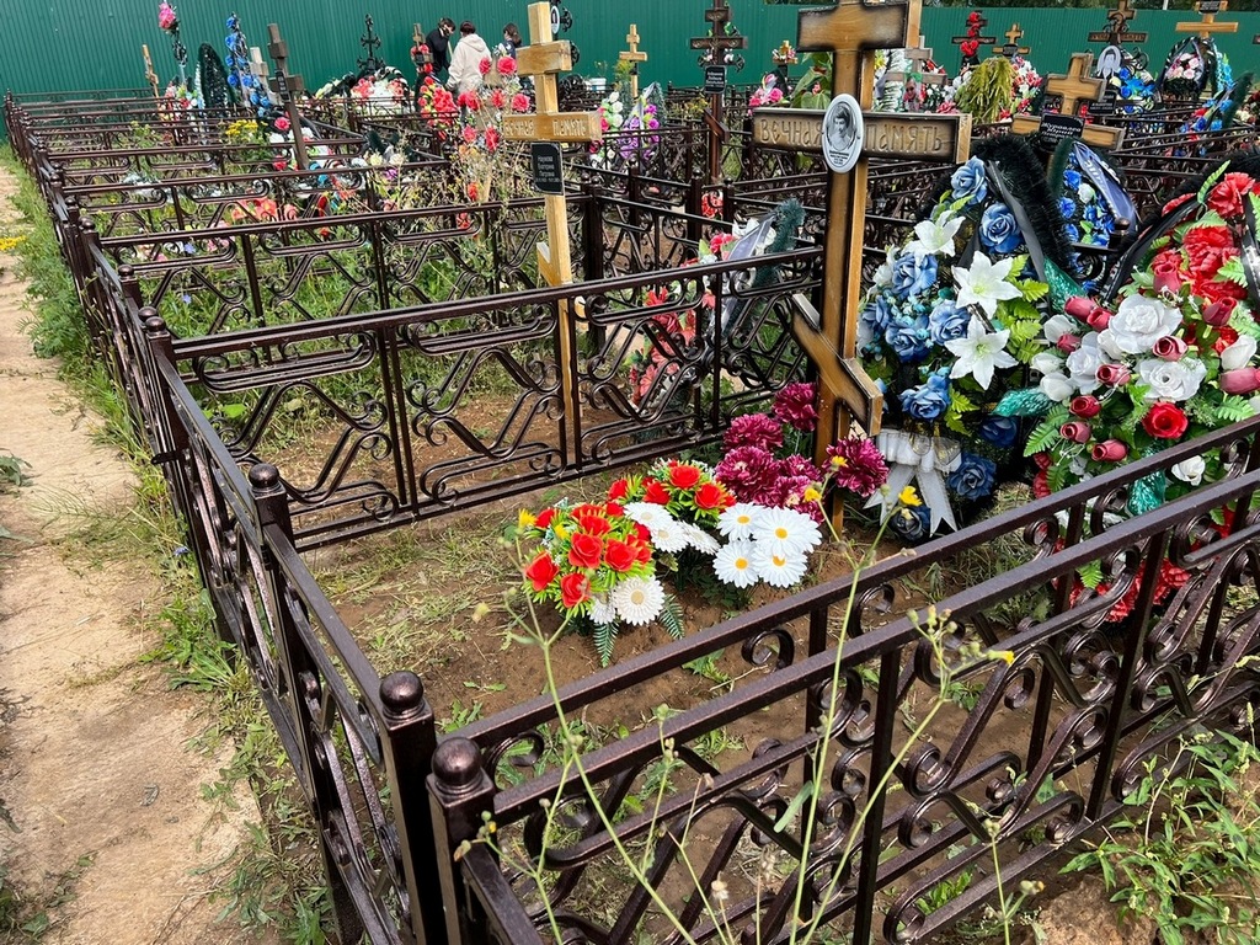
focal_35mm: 26
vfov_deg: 53.1
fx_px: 946
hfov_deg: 67.3
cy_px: 472
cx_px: 630
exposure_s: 1/1553
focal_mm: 5.7
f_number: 1.5
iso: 50
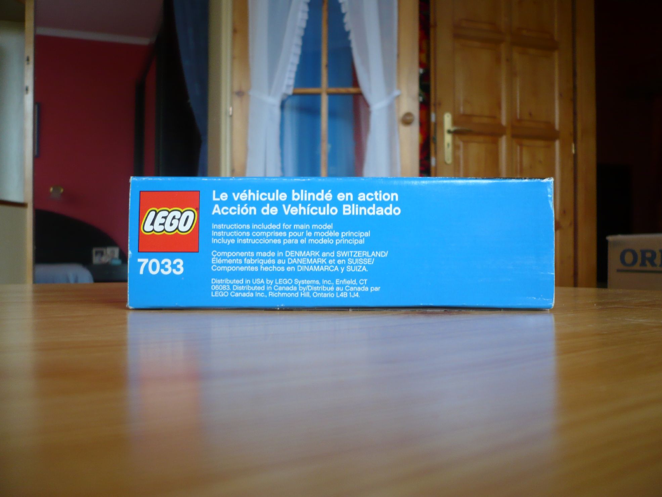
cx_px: 331
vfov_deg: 40.7
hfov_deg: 52.6
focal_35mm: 35
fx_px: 669
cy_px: 248
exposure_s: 1/20
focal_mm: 5.8
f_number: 2.8
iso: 100
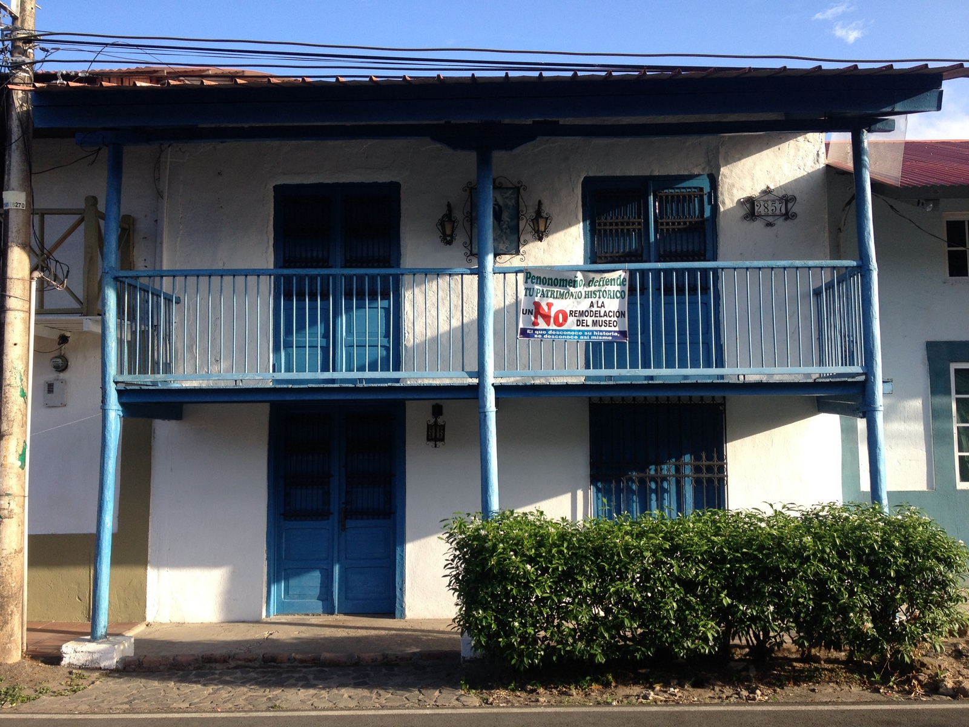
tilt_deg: +1.4
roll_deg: +1.0
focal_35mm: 35
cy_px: 364
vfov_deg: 40.7
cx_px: 484
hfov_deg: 52.6
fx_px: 980
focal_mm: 4.28
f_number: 2.4
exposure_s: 1/620
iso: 50
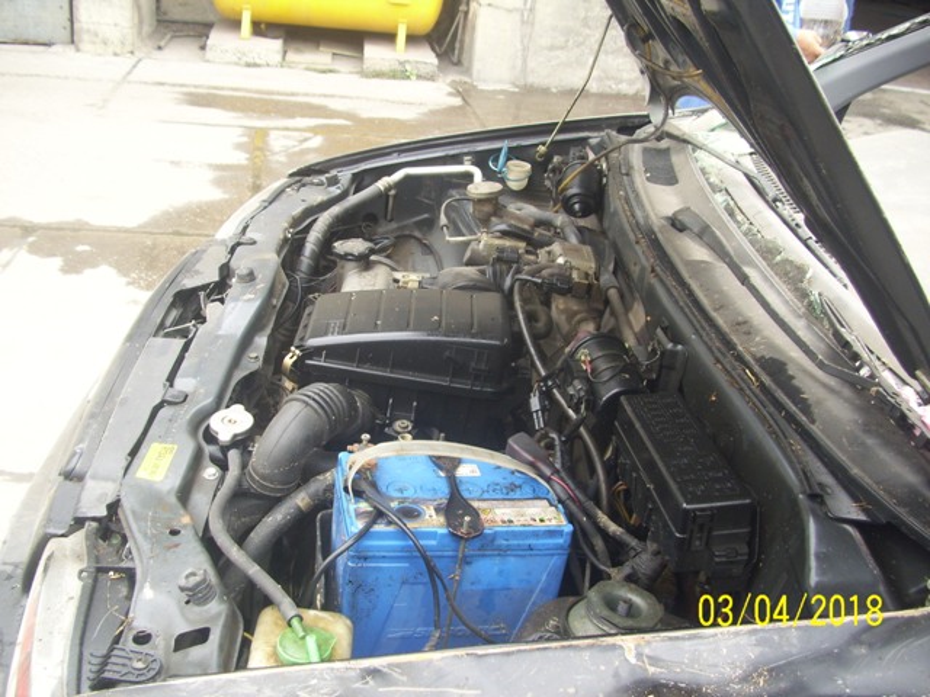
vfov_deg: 41.8
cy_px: 348
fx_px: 913
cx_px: 465
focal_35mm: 34
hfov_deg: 54.0
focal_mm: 5.7
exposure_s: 1/80
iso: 80
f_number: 2.9
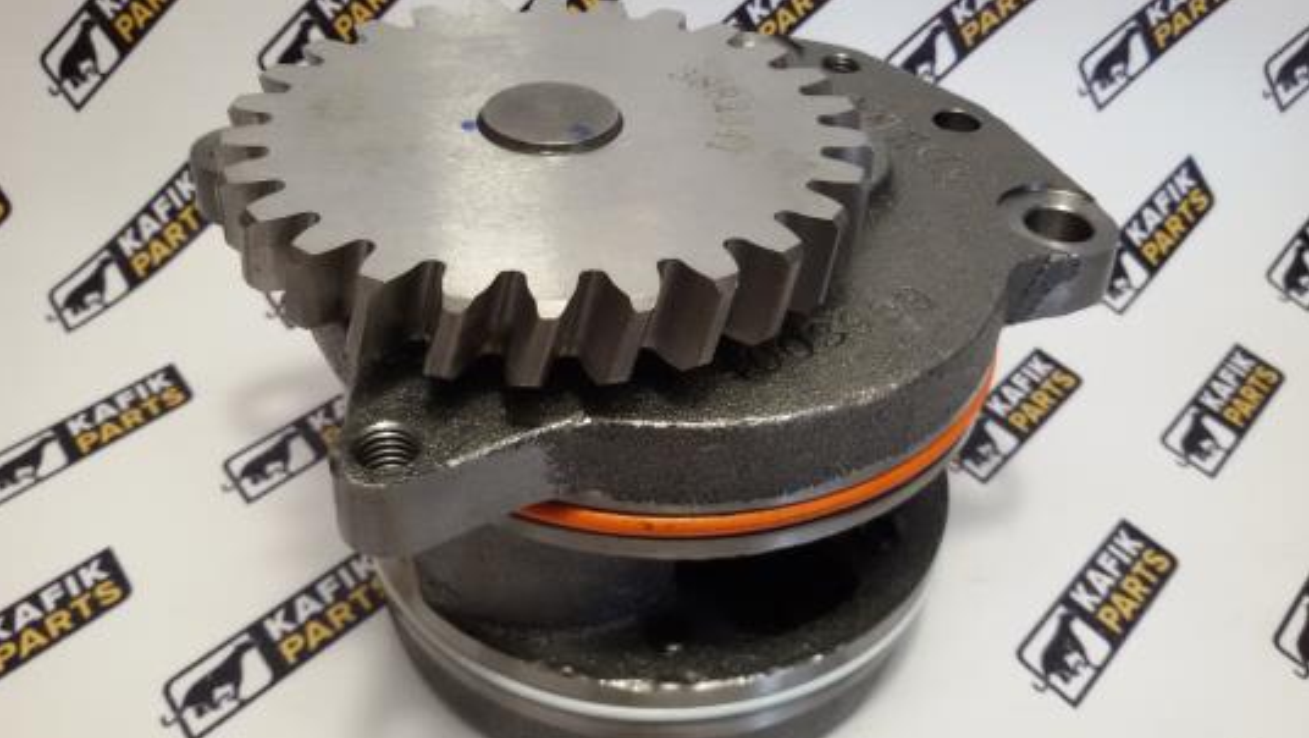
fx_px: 1181
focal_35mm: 34
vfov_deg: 34.7
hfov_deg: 58.0
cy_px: 373
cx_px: 652
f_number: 2.4
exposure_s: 1/33
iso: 64
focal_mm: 2.93
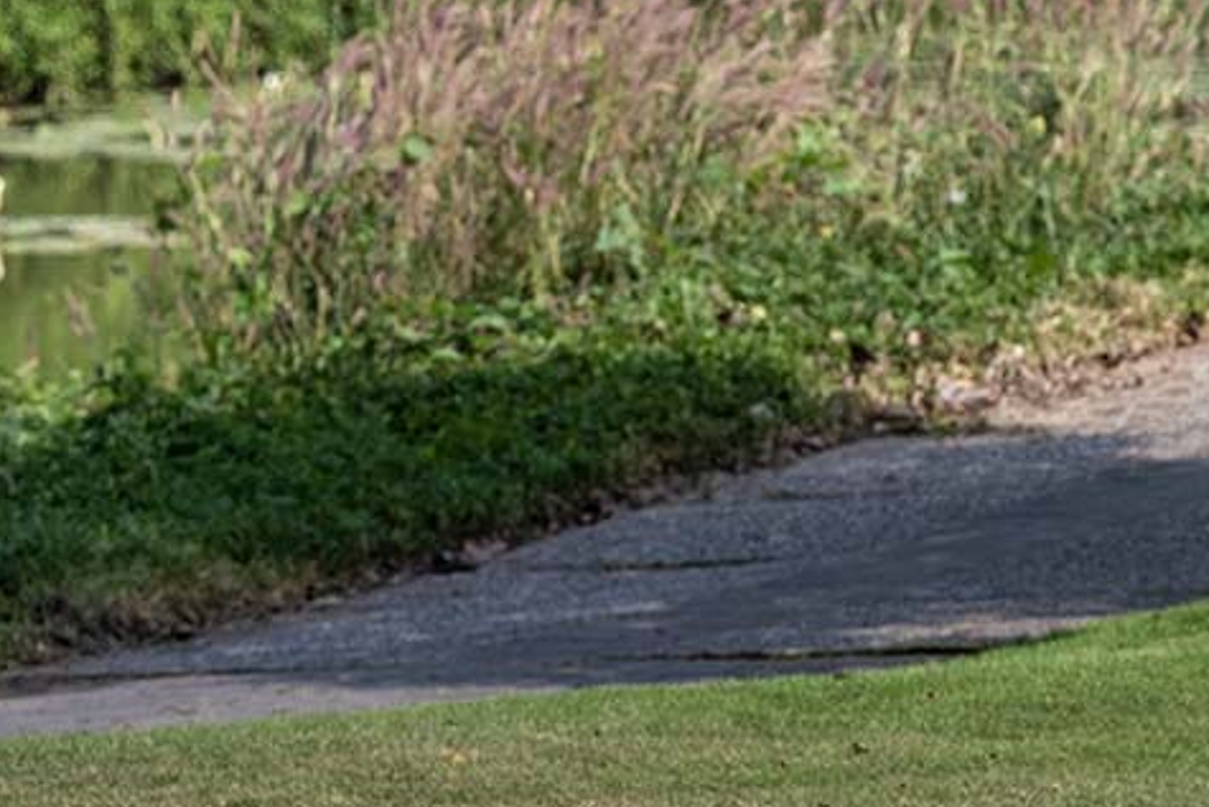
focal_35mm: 404
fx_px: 13571
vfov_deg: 3.4
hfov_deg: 5.1
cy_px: 499
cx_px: 232
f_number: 5.6
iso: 500
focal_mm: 200
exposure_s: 1/2000
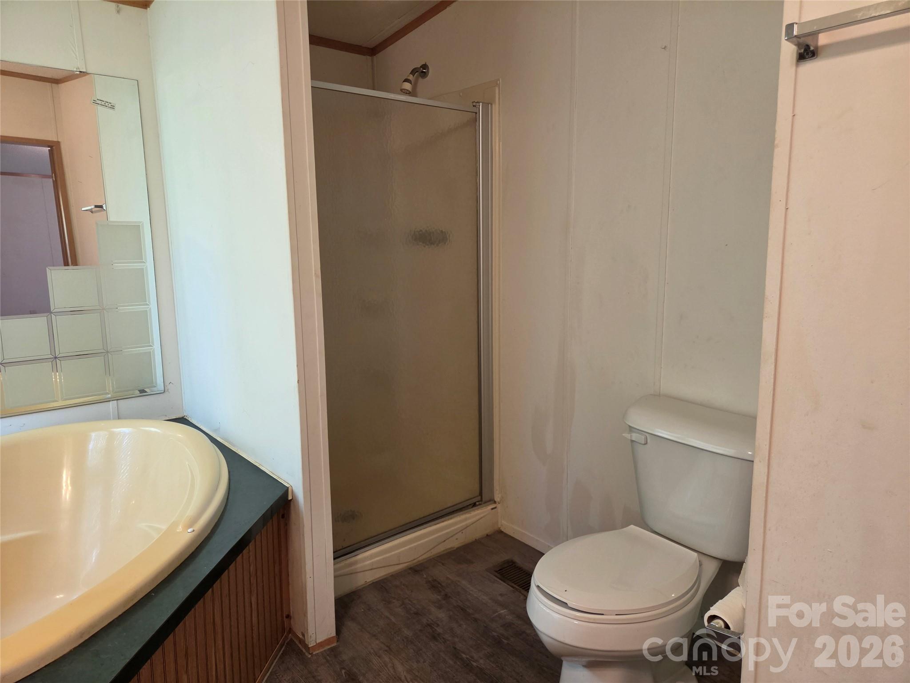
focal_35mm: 23
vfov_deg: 58.9
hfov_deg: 73.9
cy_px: 342
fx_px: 605
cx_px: 455
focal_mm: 5.4
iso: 320
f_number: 1.8
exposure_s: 1/120
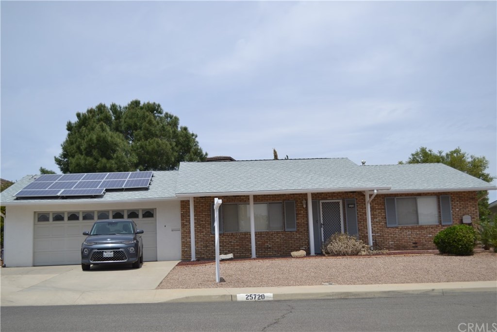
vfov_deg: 34.2
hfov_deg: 49.5
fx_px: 538
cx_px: 248
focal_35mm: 39
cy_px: 166
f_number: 4.2
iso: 100
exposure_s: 1/1000
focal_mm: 26
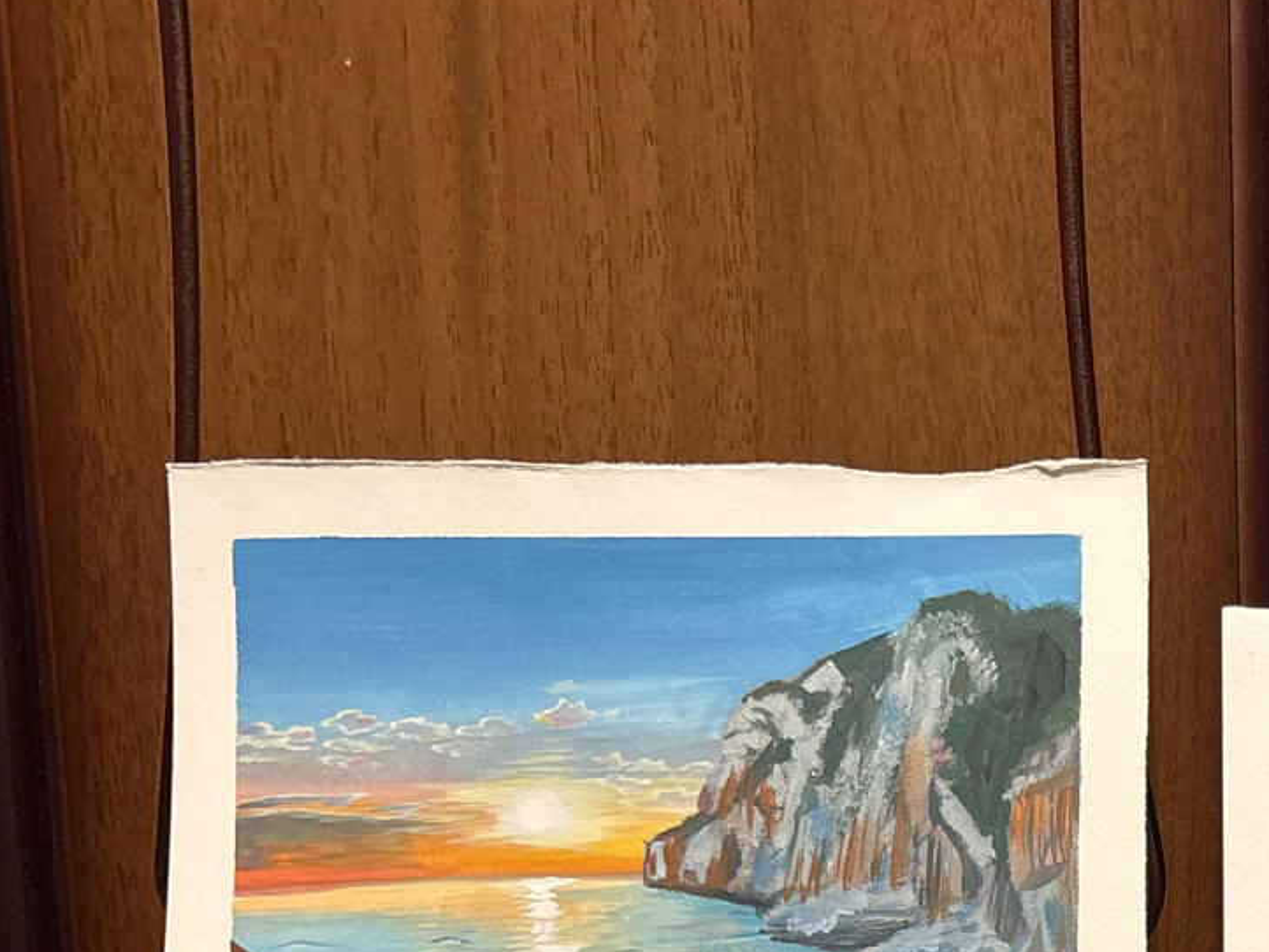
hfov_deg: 23.5
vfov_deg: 19.4
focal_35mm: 72
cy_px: 1112
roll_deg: -0.5
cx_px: 1698
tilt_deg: -8.4
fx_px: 2640
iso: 125
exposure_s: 1/50
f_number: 1.6
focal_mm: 5.96
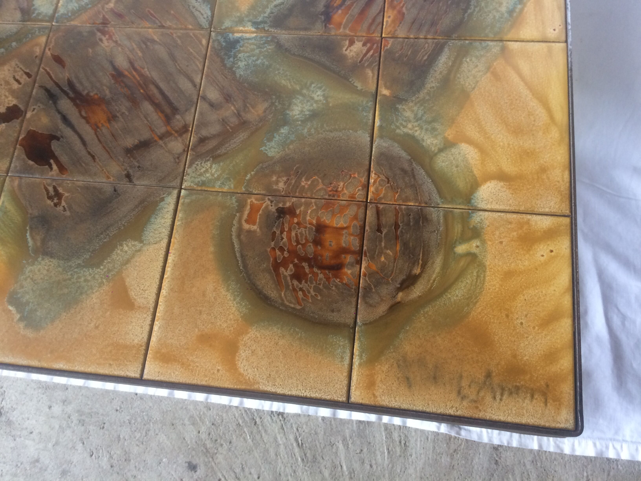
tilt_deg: -72.6
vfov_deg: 48.2
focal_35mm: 29
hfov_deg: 61.7
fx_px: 537
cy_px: 240
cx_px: 320
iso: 100
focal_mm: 4.15
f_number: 2.2
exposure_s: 1/33
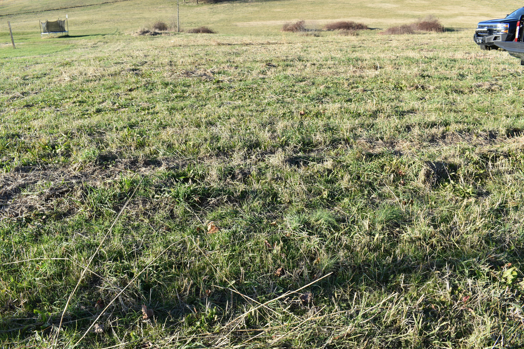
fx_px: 480
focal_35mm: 33
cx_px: 262
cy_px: 174
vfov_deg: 40.0
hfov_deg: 57.2
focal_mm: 22
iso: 200
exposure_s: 1/250
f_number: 8
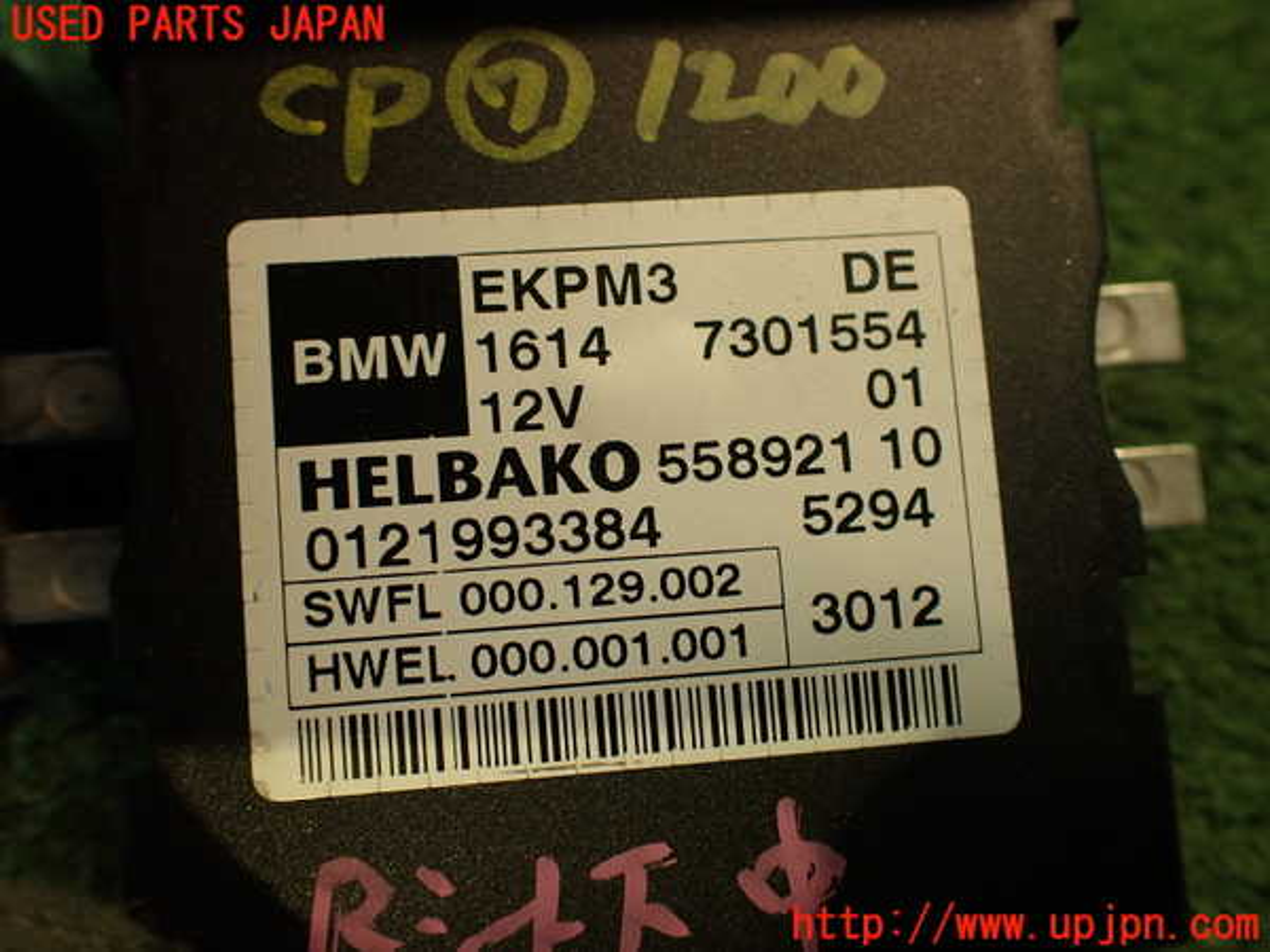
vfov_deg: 46.8
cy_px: 476
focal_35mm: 30
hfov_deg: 60.0
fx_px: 1101
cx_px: 635
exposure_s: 1/50
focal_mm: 5.4
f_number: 2.3
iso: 200
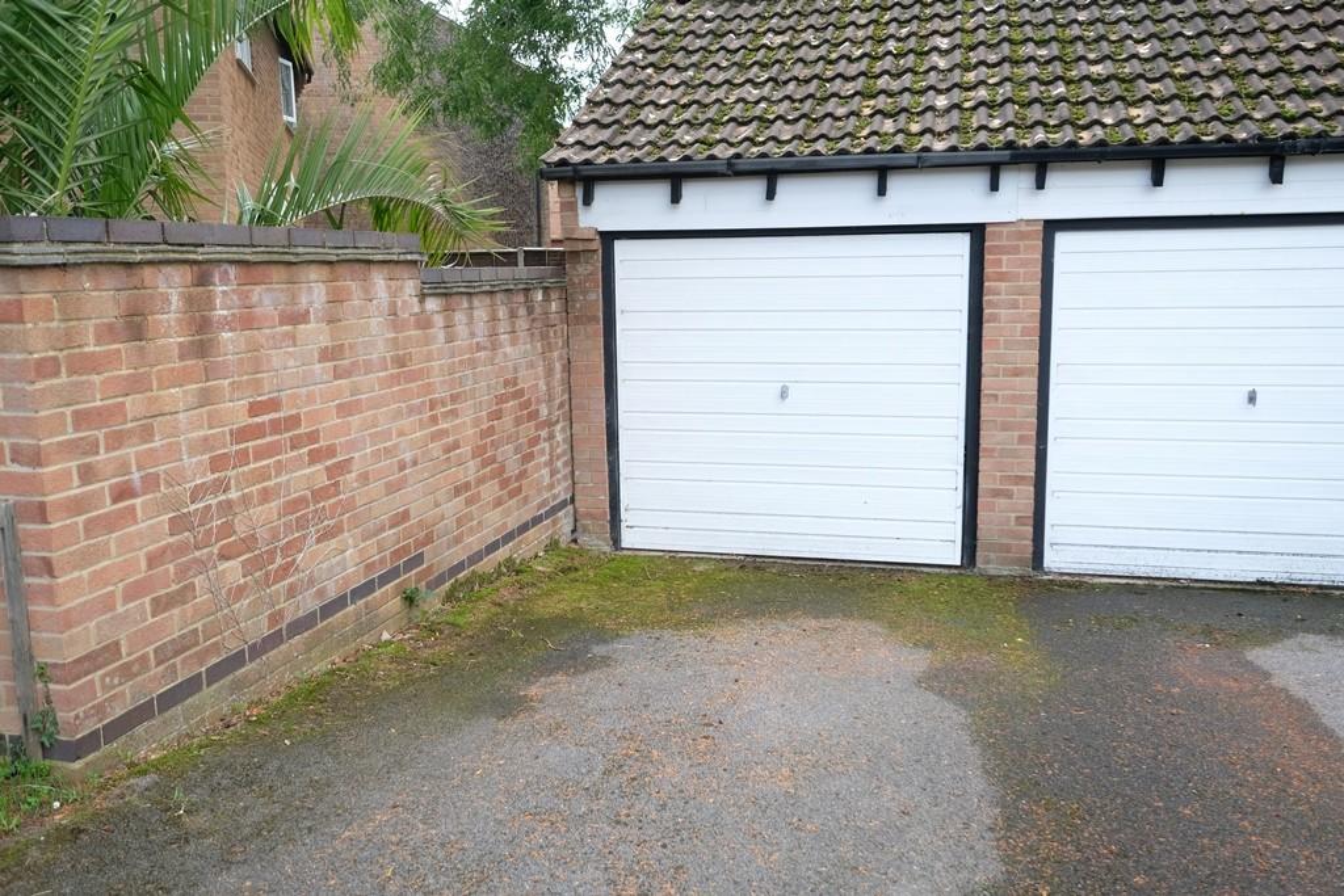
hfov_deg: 63.7
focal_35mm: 29
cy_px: 448
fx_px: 1083
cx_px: 672
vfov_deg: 45.0
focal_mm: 19.1
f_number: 4
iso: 200
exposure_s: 1/210
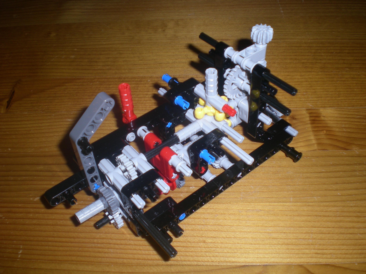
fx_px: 402
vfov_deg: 37.7
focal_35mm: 38
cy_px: 137
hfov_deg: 49.0
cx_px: 183
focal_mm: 6.3
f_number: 3.1
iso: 50
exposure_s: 1/60
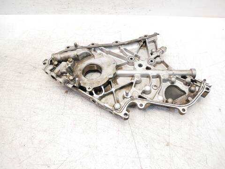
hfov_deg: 71.6
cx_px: 112
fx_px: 156
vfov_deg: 56.8
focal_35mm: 24
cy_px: 84
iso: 640
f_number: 3.5
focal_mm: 12
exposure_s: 1/60
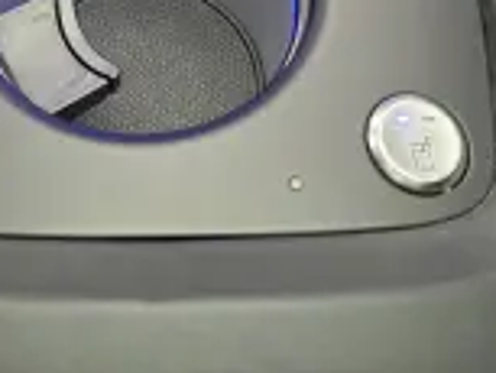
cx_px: 162
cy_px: -16
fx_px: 774
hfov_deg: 35.1
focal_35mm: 54
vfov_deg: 25.5
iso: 1600
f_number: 1.7
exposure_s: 1/100
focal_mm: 6.3
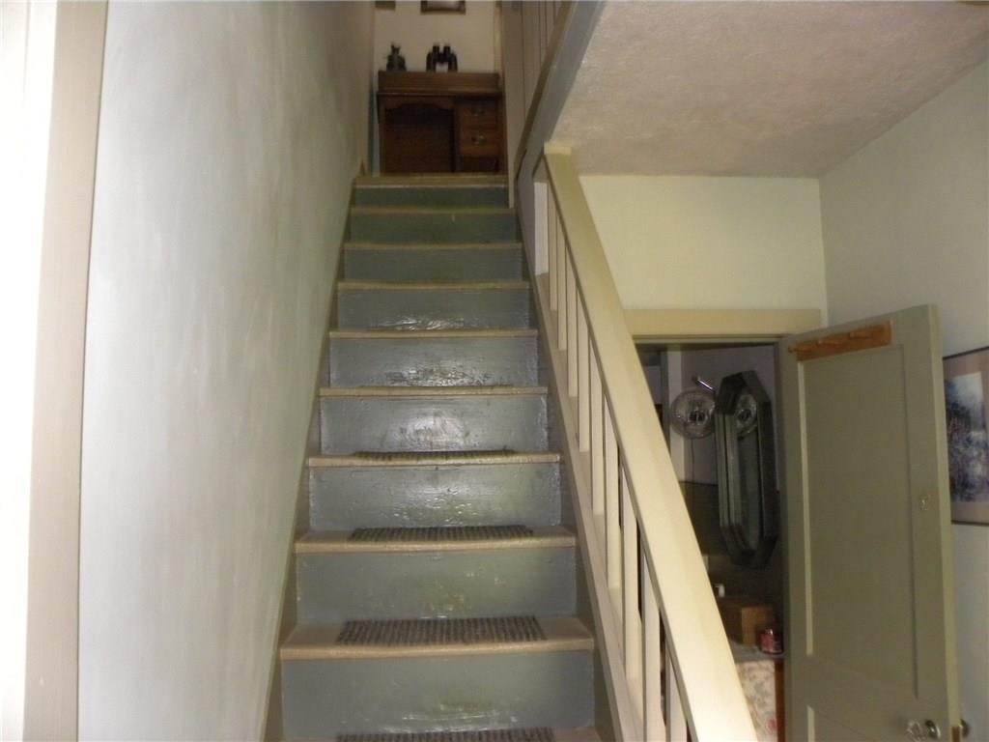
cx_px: 494
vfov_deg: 53.1
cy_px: 371
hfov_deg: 67.3
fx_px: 743
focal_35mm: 26
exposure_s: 1/30
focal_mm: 4.6
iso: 400
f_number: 2.8
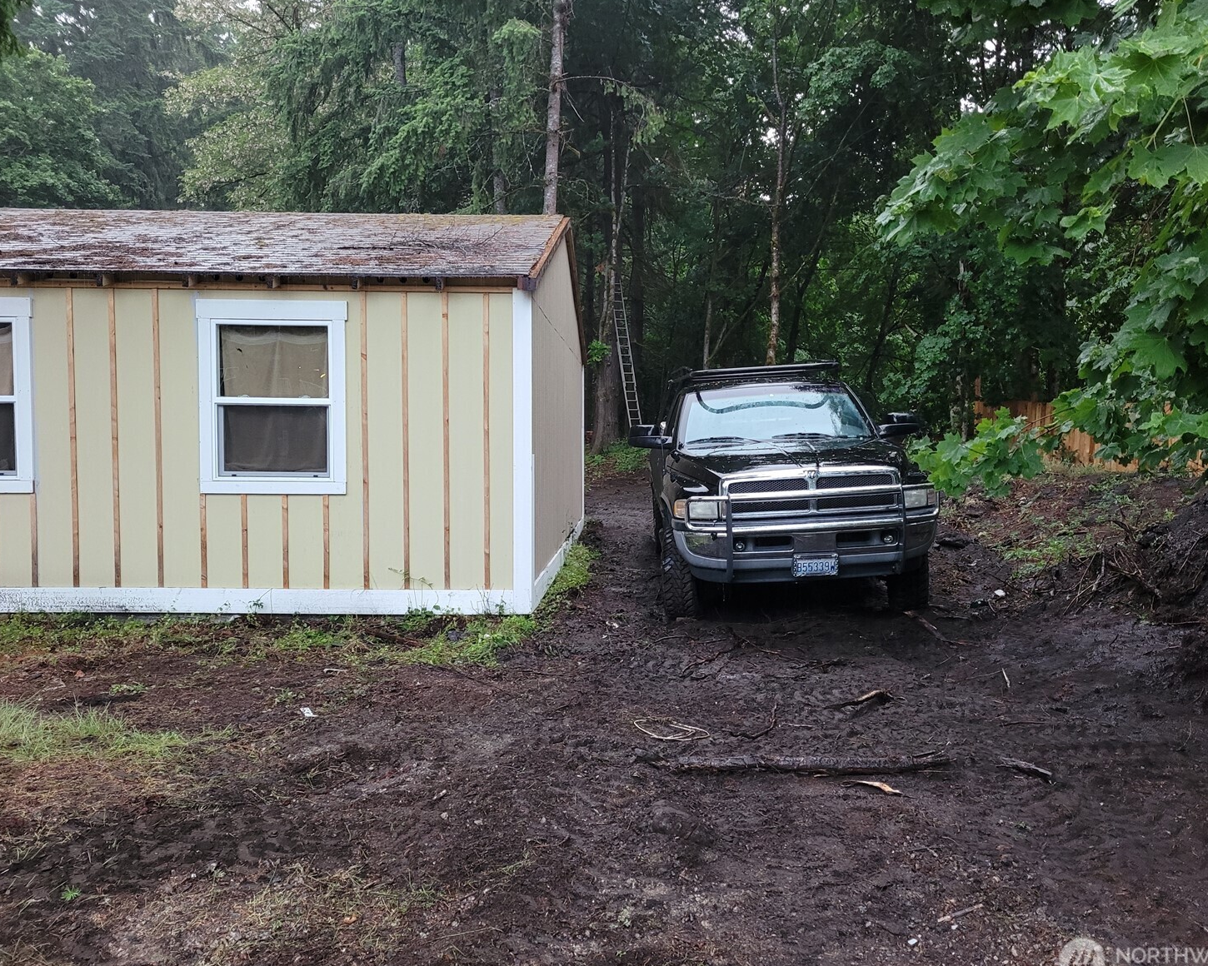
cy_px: 495
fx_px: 1001
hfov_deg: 62.2
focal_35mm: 28
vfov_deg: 51.5
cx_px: 609
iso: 400
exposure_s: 1/40
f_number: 1.8
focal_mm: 5.4
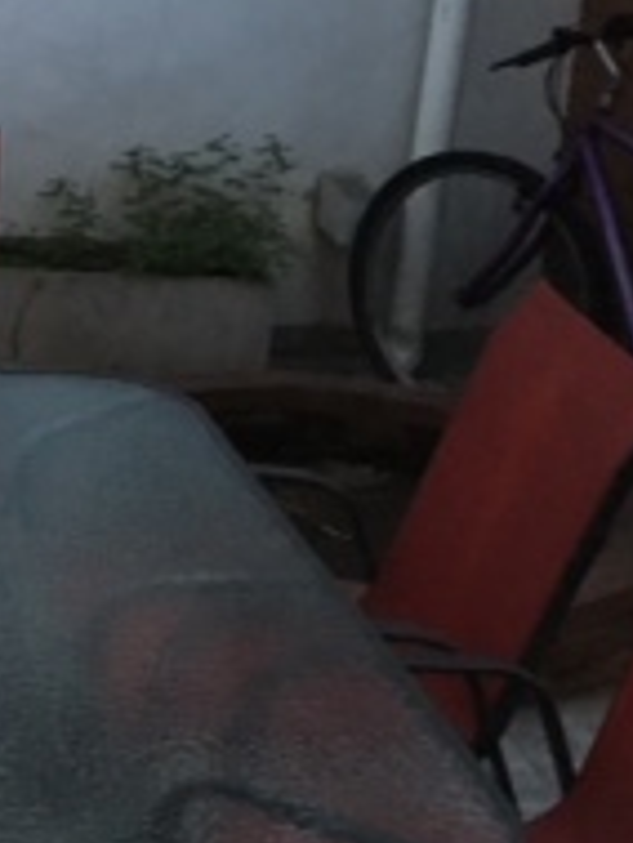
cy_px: 299
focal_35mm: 98
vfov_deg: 20.0
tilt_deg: -18.2
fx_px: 2387
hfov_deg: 14.3
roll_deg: -2.3
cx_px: -250
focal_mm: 4.15
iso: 200
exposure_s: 1/25
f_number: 2.2
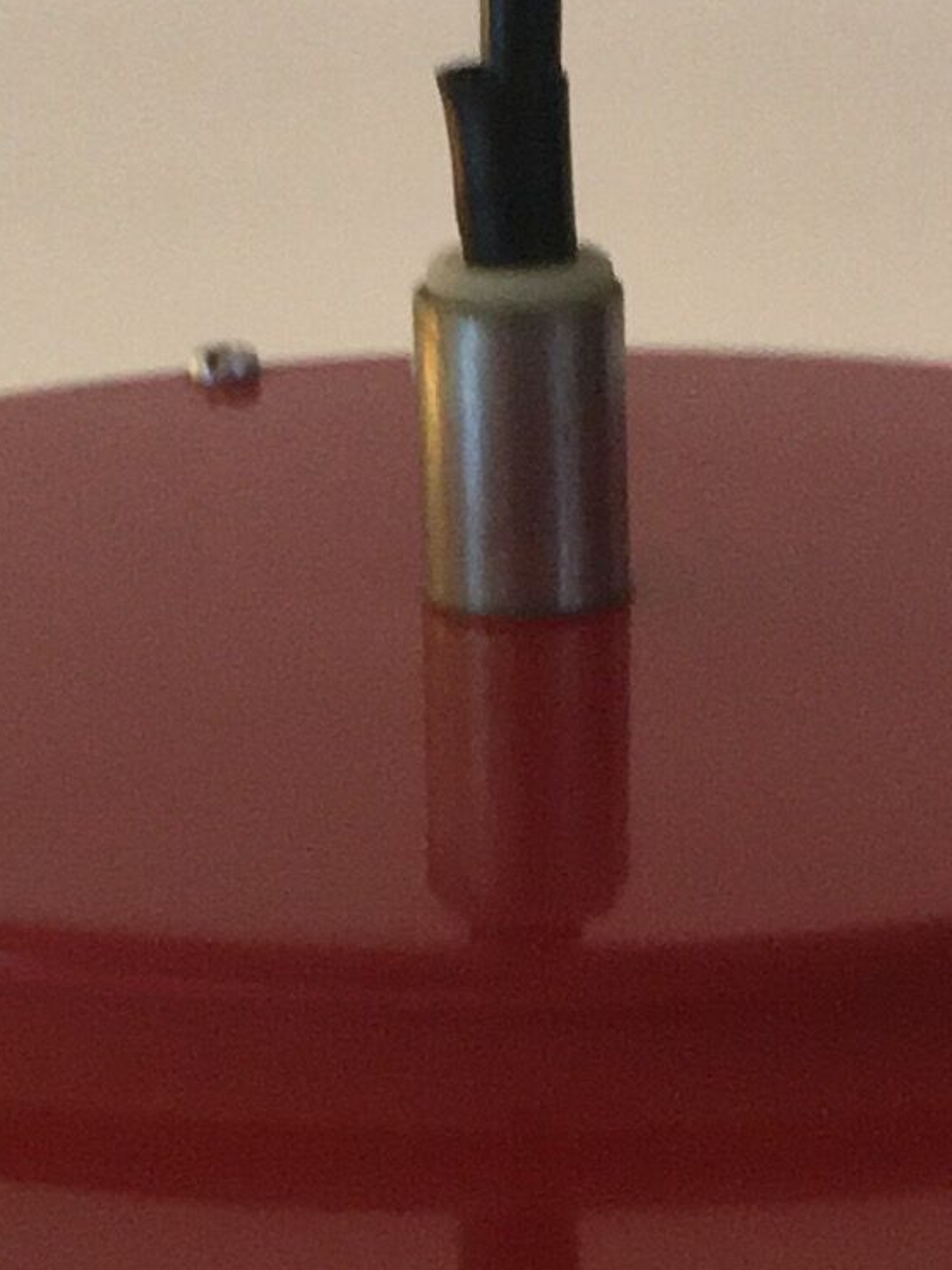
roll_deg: +0.9
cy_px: 1658
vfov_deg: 12.1
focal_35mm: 158
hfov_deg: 9.4
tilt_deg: -25.1
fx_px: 5794
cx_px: 444
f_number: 2.2
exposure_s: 1/33
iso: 250
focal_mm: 4.15
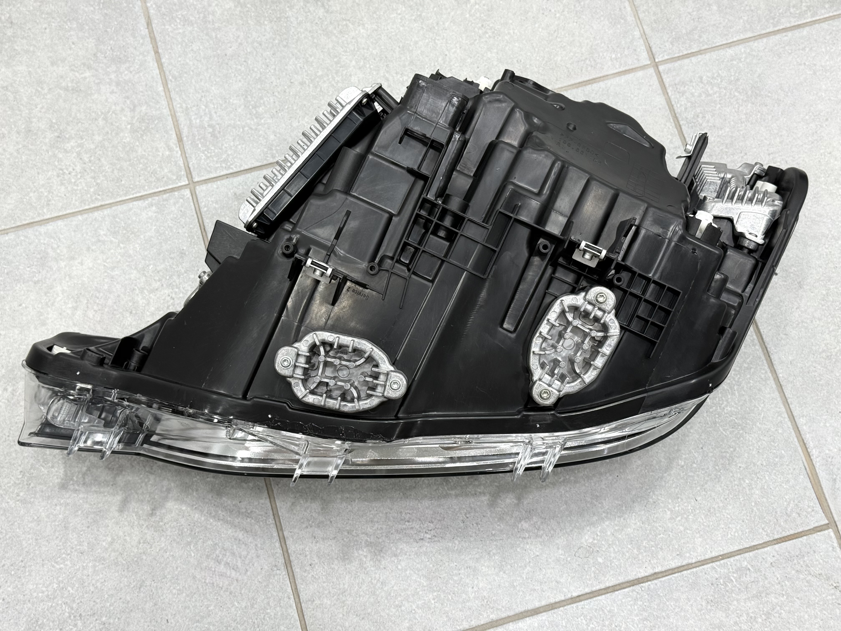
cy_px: 316
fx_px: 1166
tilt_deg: -73.6
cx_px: 420
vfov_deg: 30.3
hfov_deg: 39.7
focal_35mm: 48
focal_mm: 6.76
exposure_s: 1/214
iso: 64
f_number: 1.78
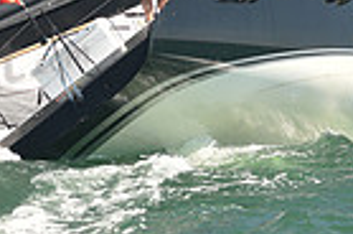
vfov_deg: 4.6
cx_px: 223
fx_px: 2866
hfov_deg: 7.0
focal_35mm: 293
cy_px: -78
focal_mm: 70
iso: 250
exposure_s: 1/800
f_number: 4
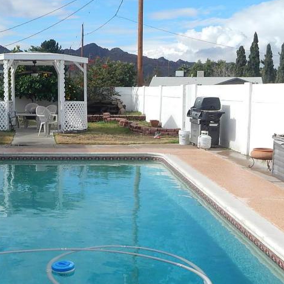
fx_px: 501
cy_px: 138
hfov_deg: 31.1
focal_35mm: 54
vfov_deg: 31.6
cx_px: 71
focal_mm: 5.1
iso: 125
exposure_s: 1/1250
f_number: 3.2
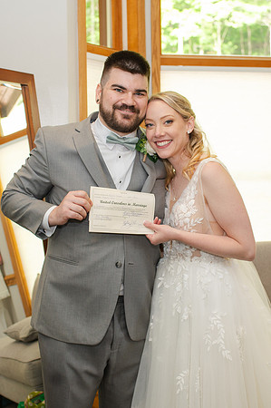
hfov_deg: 25.7
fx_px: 595
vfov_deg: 37.8
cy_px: 204
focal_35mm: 53
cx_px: 140
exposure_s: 1/160
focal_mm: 35
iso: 800
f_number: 3.2
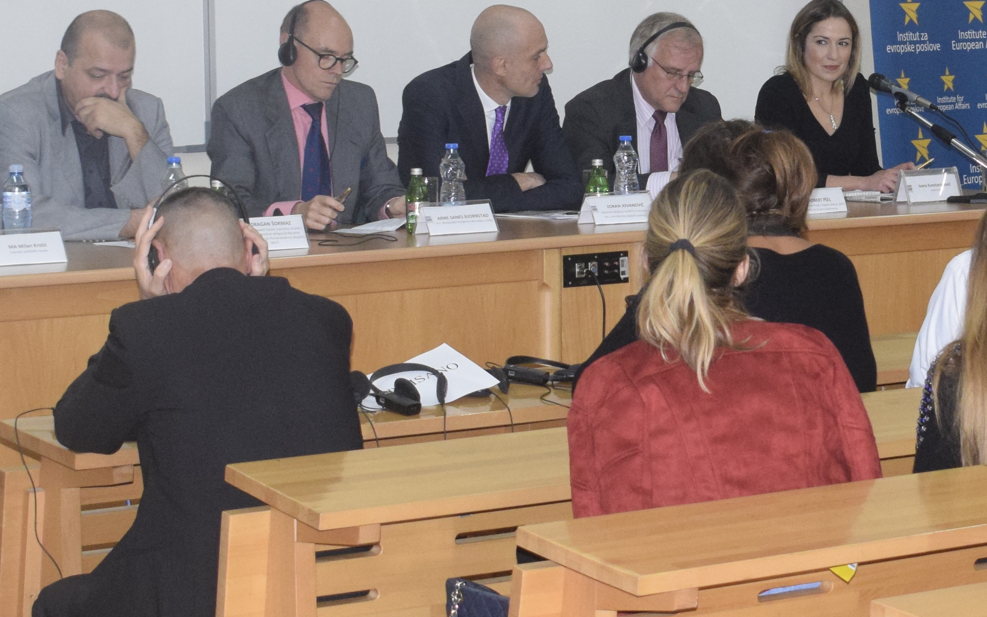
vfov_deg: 10.3
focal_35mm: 127
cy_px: 176
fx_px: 3426
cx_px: 837
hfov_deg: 16.2
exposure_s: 1/200
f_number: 5.6
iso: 1600
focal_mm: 31
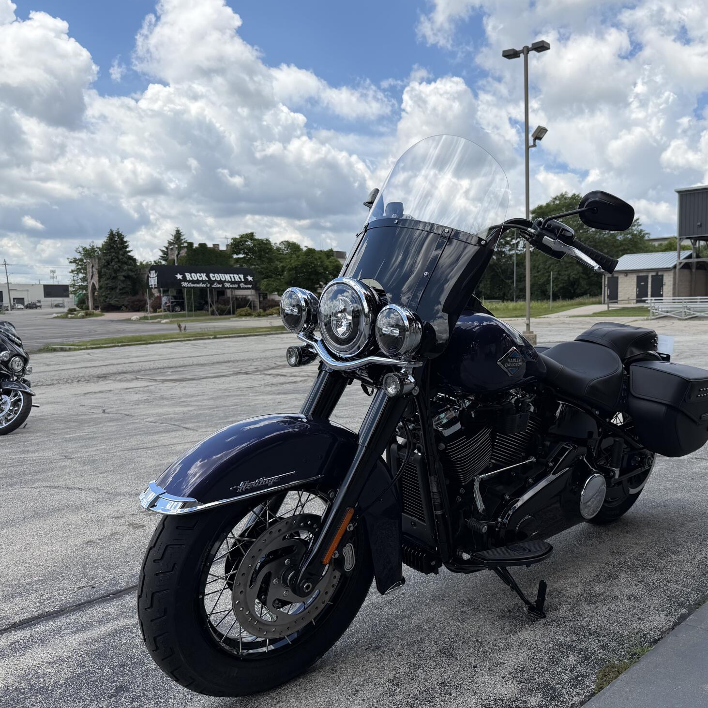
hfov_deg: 54.8
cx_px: 453
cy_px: 359
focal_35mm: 29
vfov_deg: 55.6
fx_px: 671
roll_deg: +1.2
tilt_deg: -4.4
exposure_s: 1/4673
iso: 80
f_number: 1.78
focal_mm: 6.76
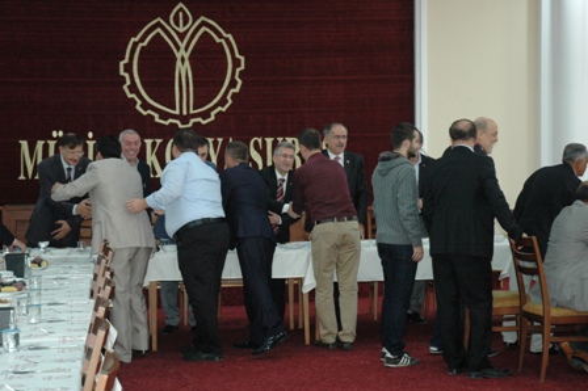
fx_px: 1126
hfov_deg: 29.3
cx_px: 294
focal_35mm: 69
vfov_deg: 19.7
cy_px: 196
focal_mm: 46
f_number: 4.5
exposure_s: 1/60
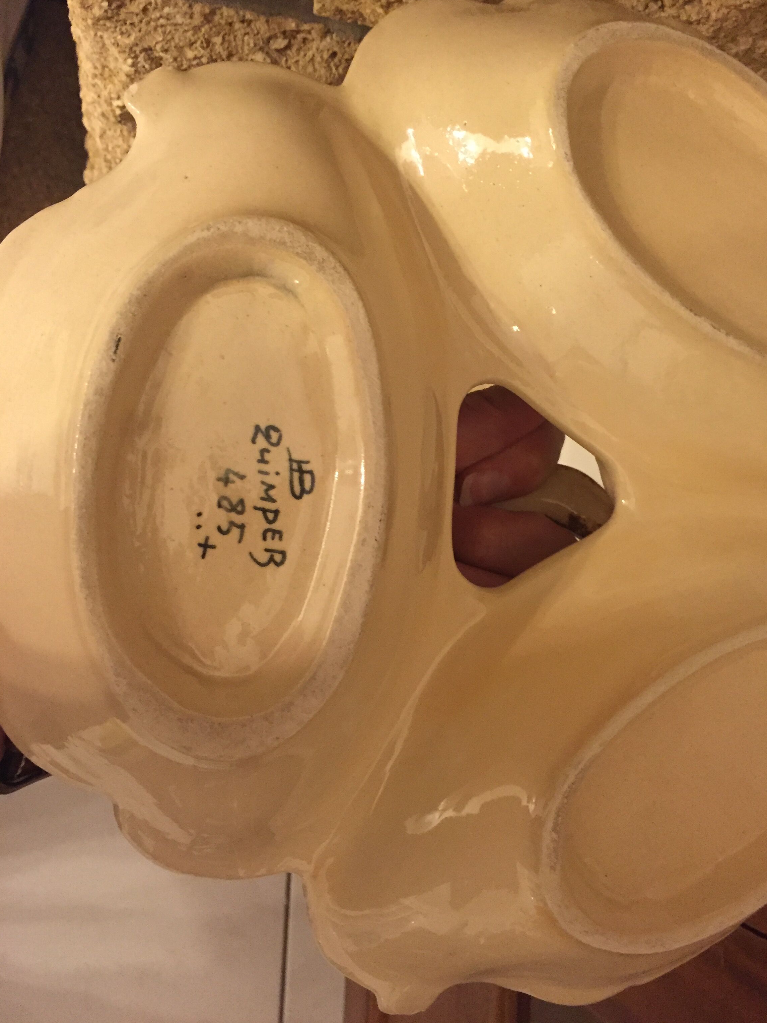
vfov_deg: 58.3
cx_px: 408
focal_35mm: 31
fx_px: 916
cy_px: 479
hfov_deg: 45.4
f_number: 2.2
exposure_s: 1/17
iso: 250
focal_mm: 4.15
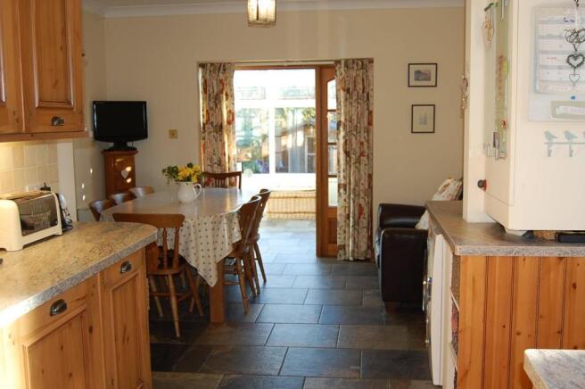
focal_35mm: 39
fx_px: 633
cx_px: 292
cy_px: 194
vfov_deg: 34.1
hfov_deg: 49.6
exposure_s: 1/100
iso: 400
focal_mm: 26
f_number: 4
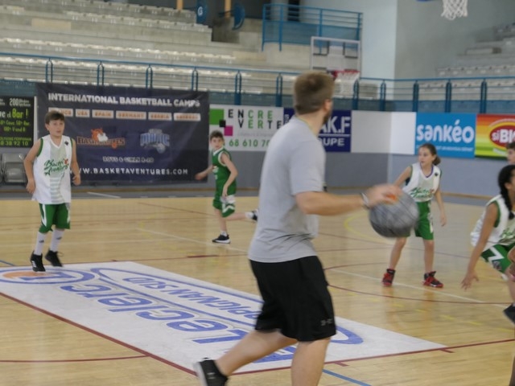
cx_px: 258
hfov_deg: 25.7
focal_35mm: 76
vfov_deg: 19.4
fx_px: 1131
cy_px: 193
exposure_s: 1/125
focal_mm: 25.8
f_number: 2.8
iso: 800
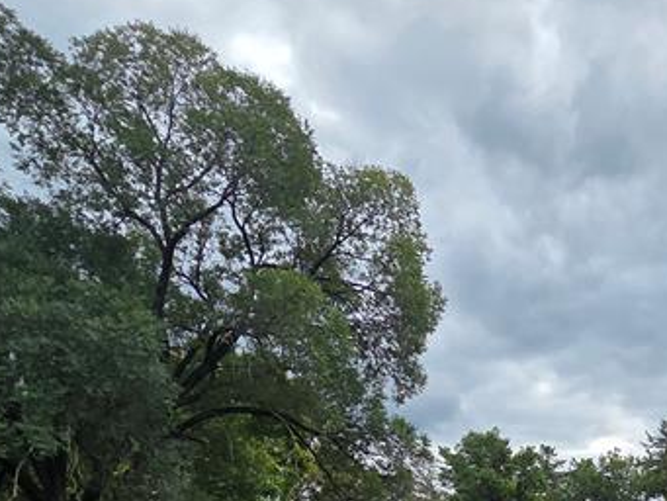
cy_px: 566
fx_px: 752
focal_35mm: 39
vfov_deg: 32.0
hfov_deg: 42.7
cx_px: 632
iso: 50
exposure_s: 1/1580
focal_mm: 2.2
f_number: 2.2
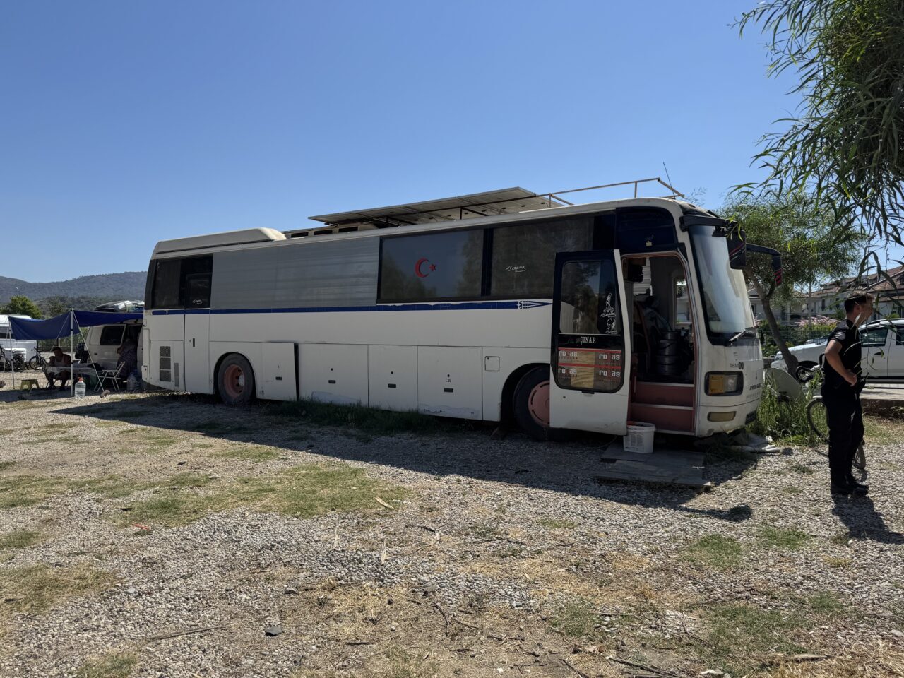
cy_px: 339
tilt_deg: +0.0
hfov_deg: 71.6
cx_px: 452
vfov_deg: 56.8
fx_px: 627
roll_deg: -2.5
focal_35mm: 24
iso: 80
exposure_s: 1/5348
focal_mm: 6.76
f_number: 1.78
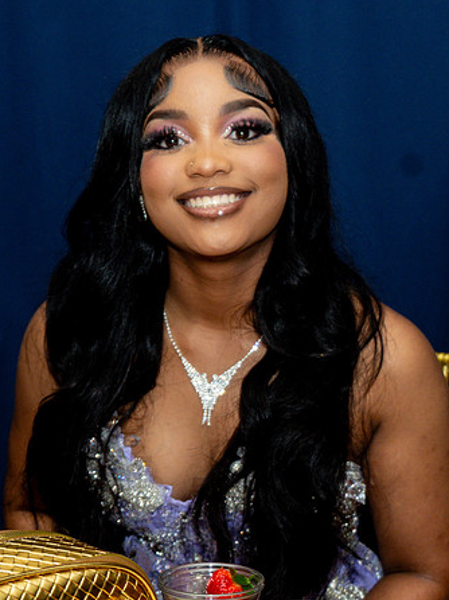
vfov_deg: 12.4
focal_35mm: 159
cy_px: 364
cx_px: 260
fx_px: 2752
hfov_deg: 9.3
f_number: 5.6
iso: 640
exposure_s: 1/125
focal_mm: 66
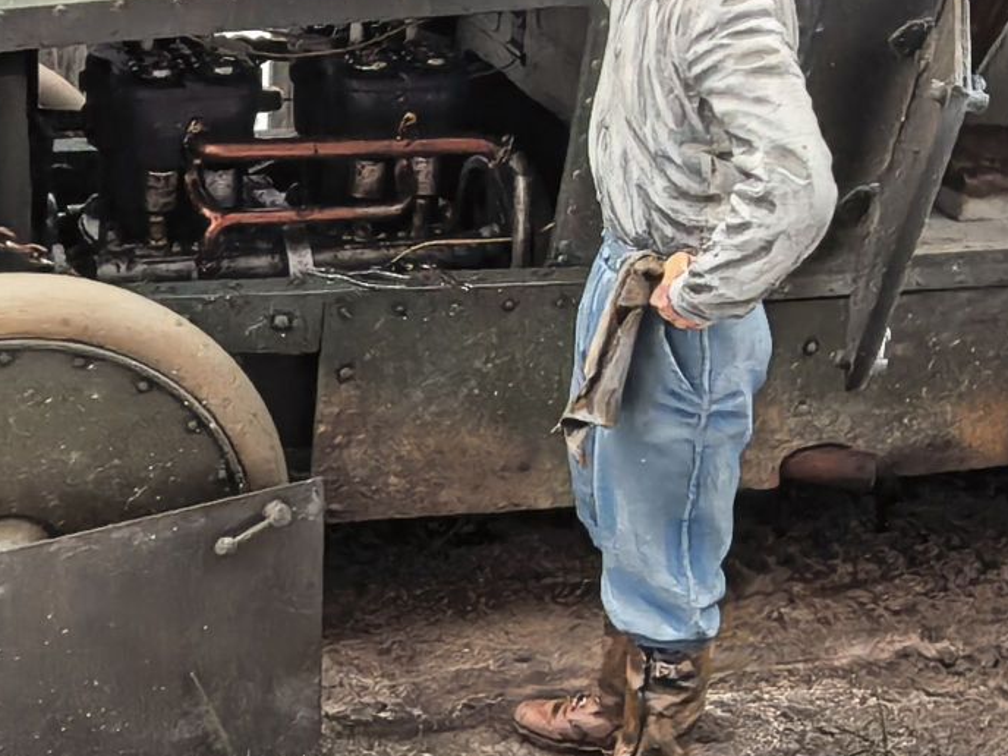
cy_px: 215
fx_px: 1951
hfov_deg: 28.5
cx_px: 766
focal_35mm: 67
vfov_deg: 21.8
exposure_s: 1/100
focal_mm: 1.95
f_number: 2.2
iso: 125
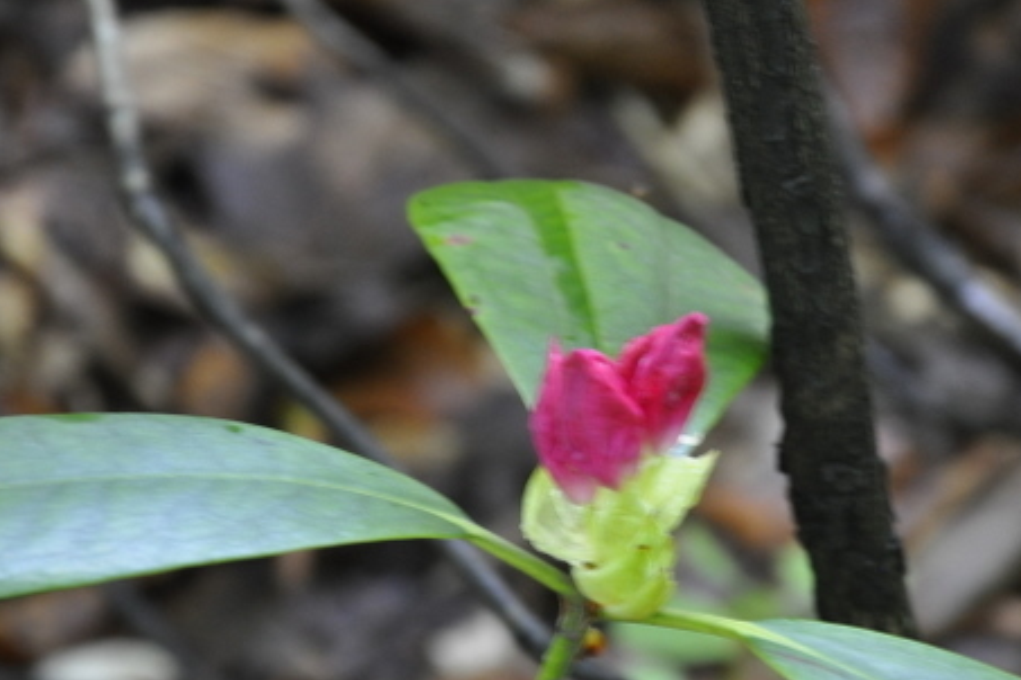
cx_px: 622
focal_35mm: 278
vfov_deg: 4.9
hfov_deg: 7.4
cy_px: 473
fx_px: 7880
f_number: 5.6
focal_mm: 105
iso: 800
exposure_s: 1/30
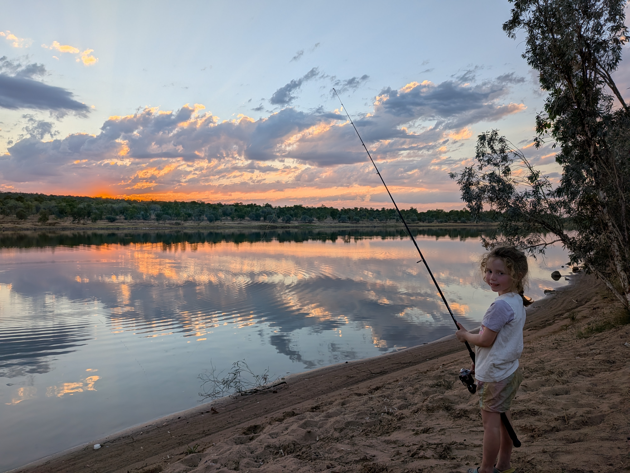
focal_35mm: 24
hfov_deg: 71.6
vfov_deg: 56.8
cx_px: 315
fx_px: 437
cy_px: 236
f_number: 1.7
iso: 22
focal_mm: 4.53
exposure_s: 1/2597
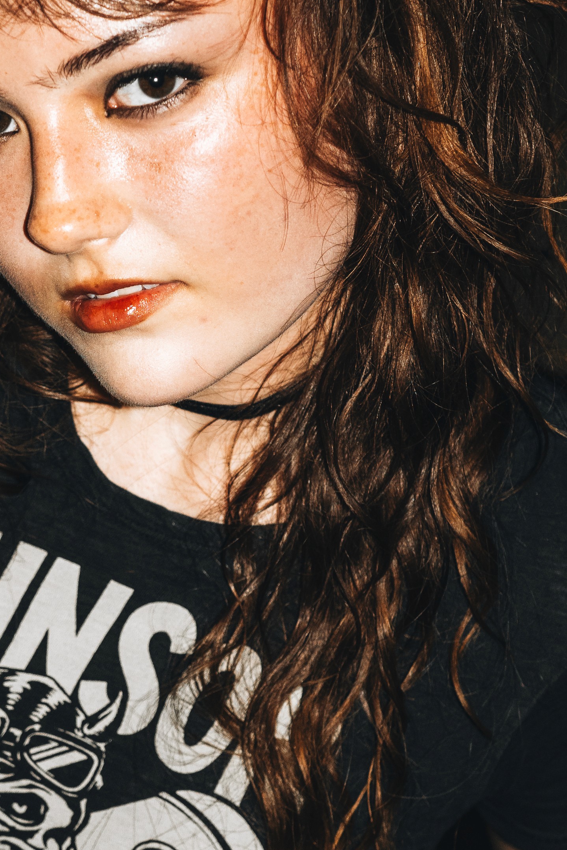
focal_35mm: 111
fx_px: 2623
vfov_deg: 18.4
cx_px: 89
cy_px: 459
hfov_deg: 12.3
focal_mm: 26
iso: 800
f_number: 2.8
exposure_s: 1/40
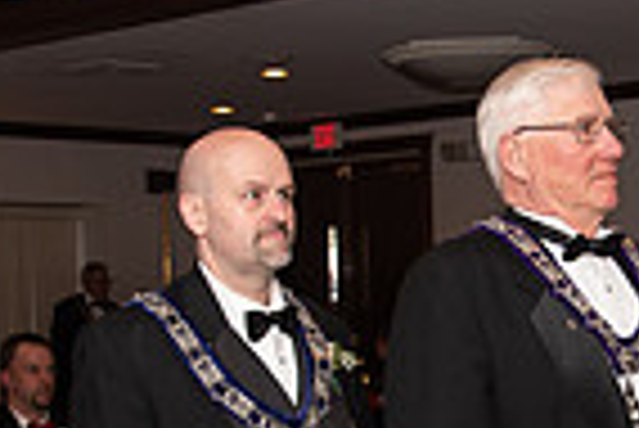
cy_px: 372
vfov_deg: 13.9
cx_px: 522
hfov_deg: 20.5
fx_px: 1741
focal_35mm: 98
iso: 800
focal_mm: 24
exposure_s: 1/200
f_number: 4
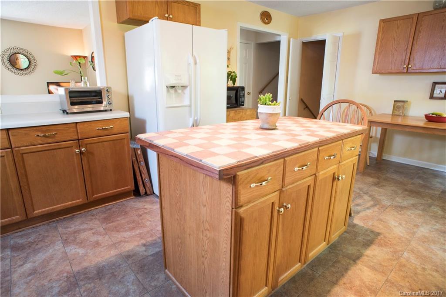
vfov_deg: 61.9
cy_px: 148
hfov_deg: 84.0
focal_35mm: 20
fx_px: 248
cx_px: 223
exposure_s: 1/8
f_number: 8
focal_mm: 20
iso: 800
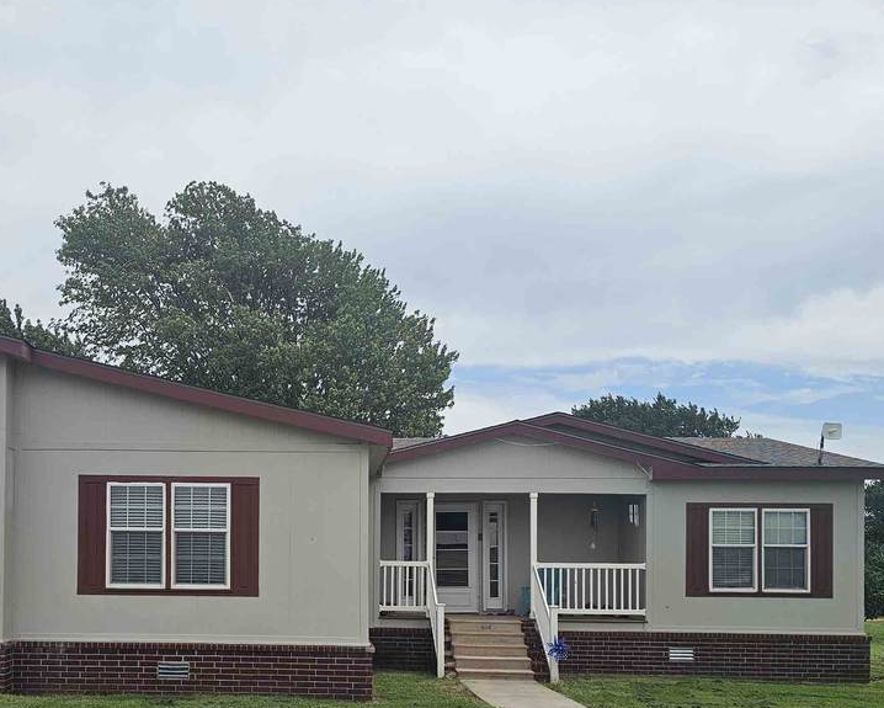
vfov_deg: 36.4
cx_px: 278
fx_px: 1047
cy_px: 544
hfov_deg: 44.9
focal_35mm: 40
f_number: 1.7
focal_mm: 6.3
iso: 10
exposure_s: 1/1321
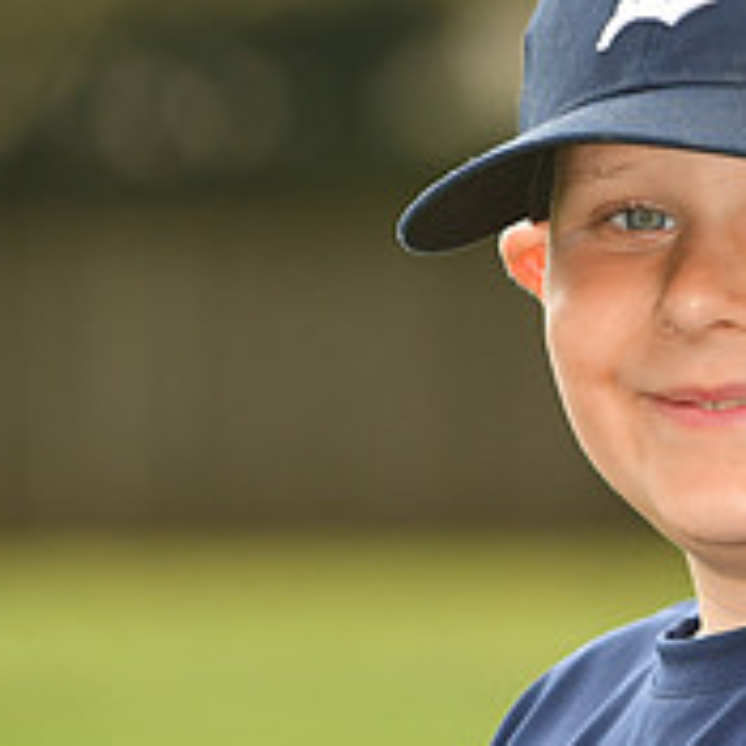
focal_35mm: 759
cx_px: 697
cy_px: 980
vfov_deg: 2.3
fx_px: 18506
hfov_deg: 2.3
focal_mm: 180
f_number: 5
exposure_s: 1/500
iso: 200
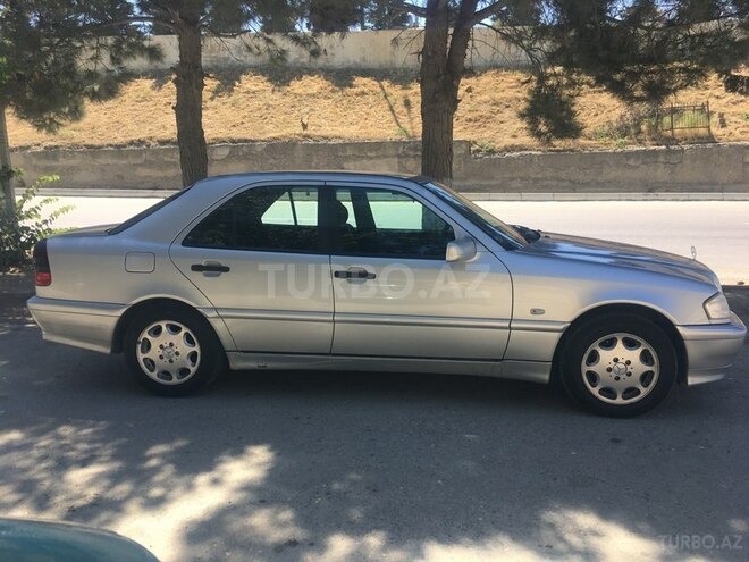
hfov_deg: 61.7
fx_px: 627
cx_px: 374
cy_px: 281
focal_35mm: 29
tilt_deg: -9.2
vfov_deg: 48.2
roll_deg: +2.1
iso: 25
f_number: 2.2
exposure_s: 1/553
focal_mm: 4.15
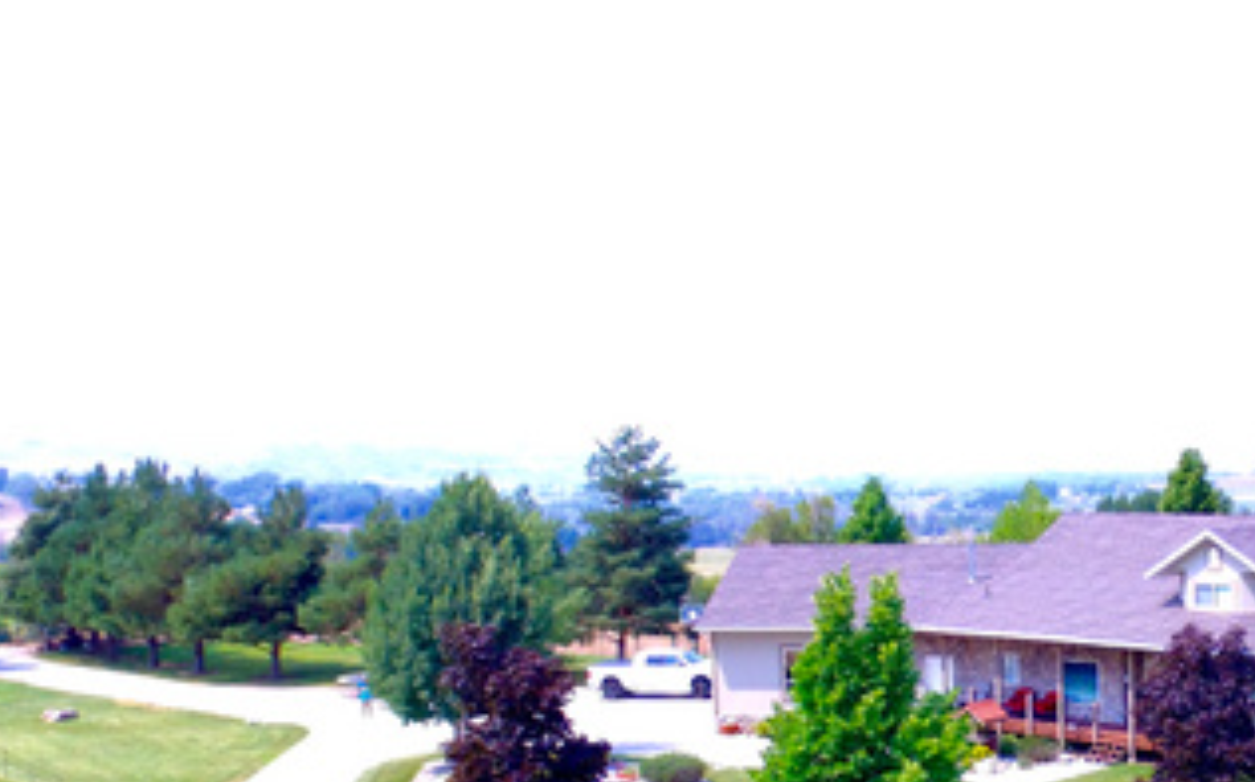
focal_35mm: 43
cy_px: 611
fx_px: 1470
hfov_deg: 43.0
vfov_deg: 29.2
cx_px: 1088
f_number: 2.8
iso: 100
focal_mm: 3.61
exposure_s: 1/400
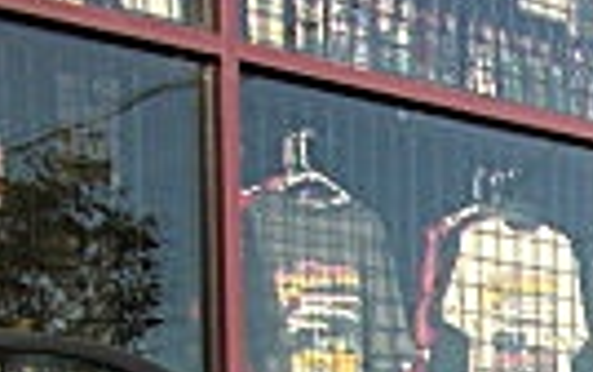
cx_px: 1124
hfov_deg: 10.7
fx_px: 2944
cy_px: 930
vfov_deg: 6.8
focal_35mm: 182
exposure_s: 1/250
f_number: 2.8
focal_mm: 6.3
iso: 50
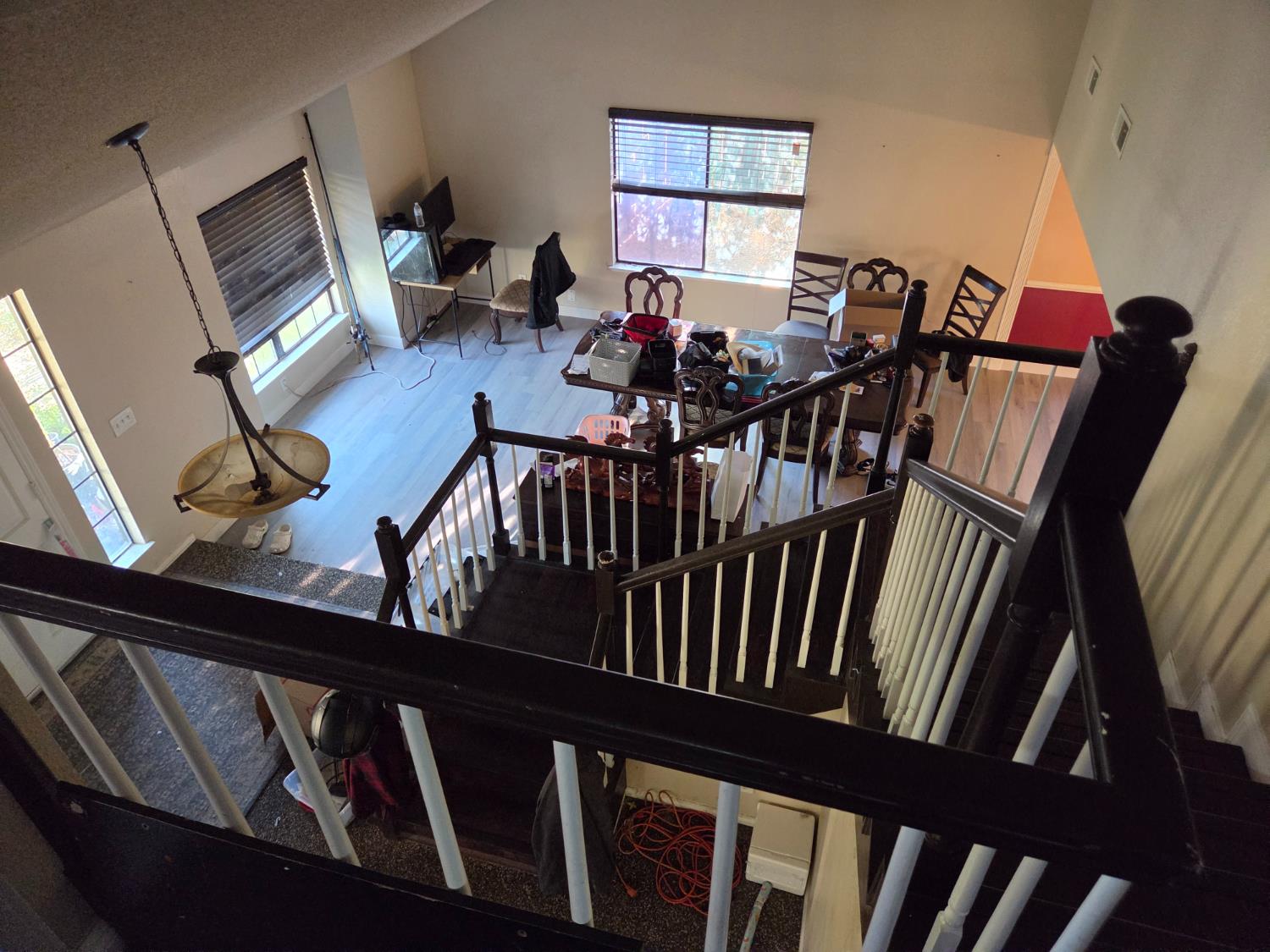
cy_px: 476
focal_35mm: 23
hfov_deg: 73.9
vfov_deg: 58.9
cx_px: 635
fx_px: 844
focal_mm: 5.4
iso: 1250
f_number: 1.8
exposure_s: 1/120
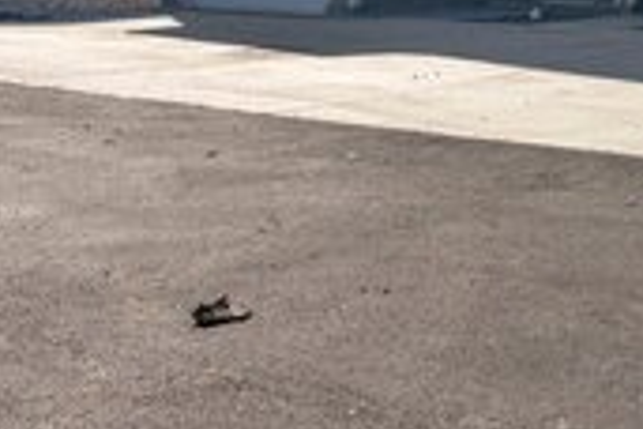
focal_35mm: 60
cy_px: -17
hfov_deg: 26.1
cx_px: 925
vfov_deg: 21.7
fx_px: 1072
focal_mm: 16
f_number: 9
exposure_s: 1/200
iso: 100
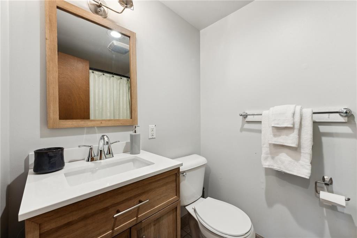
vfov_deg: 81.2
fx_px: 139
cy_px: 119
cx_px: 178
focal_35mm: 14
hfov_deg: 104.2
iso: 50
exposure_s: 1/2.5
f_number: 11
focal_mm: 14
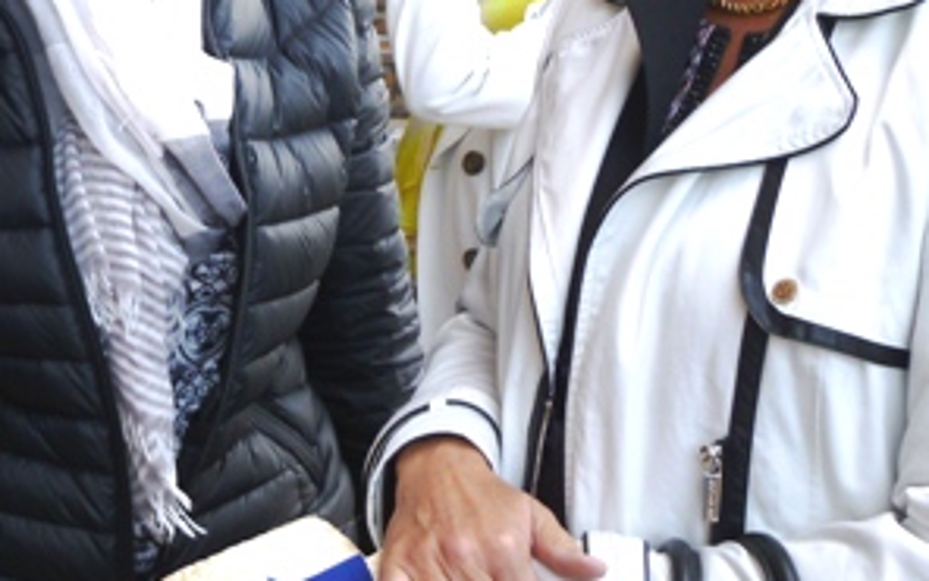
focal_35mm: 78
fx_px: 1975
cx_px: 116
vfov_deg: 16.5
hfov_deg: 25.7
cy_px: 79
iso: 100
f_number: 3.5
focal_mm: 6
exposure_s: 1/125
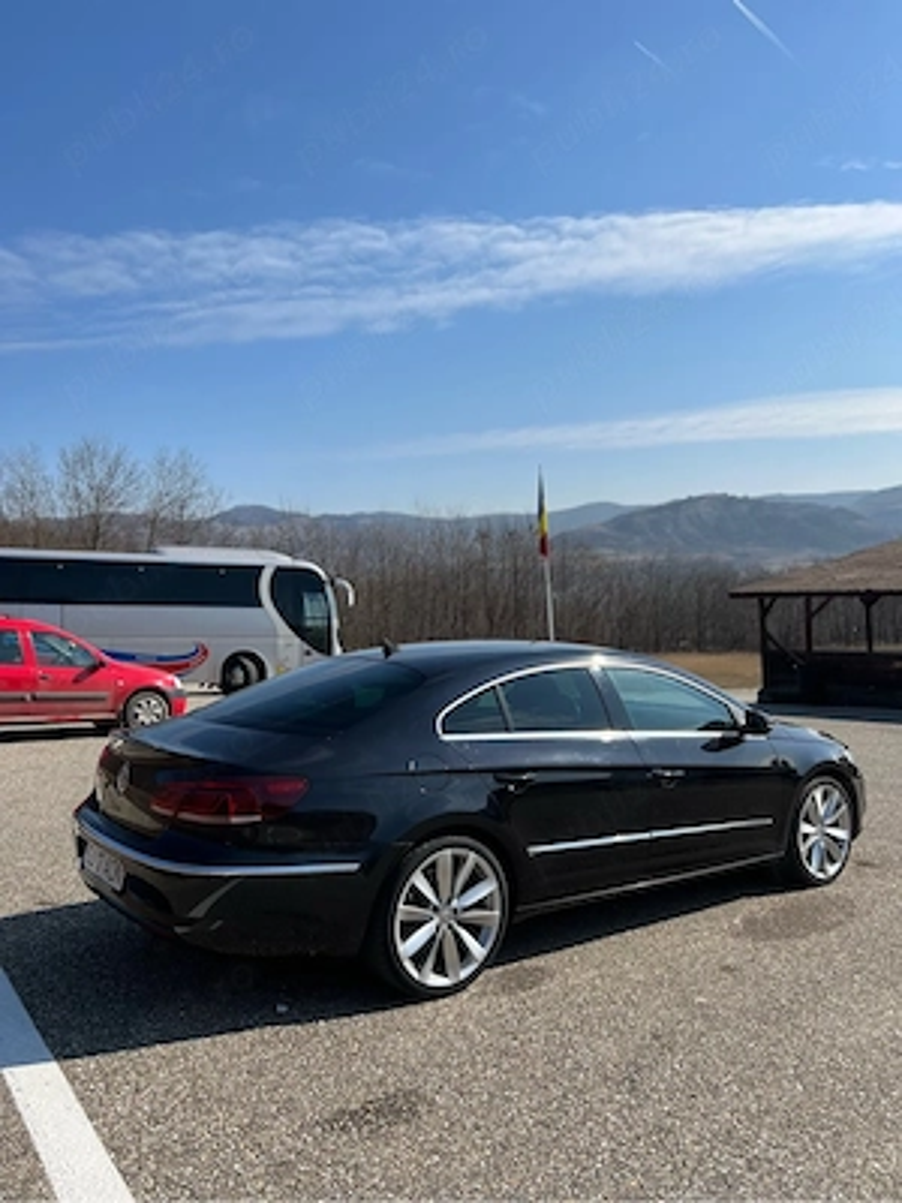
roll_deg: +4.5
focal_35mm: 26
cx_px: 451
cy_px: 602
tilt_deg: -3.1
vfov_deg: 67.3
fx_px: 903
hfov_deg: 53.1
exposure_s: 1/5587
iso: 50
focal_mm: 5.7
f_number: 1.5
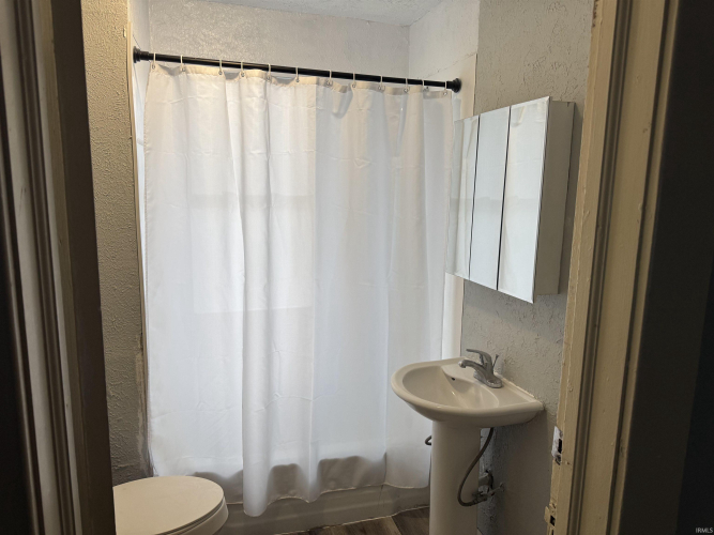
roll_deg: -1.4
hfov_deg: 71.6
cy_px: 268
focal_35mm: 24
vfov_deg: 56.8
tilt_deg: -9.7
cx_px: 357
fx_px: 495
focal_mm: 6.76
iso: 160
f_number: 1.78
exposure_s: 1/120
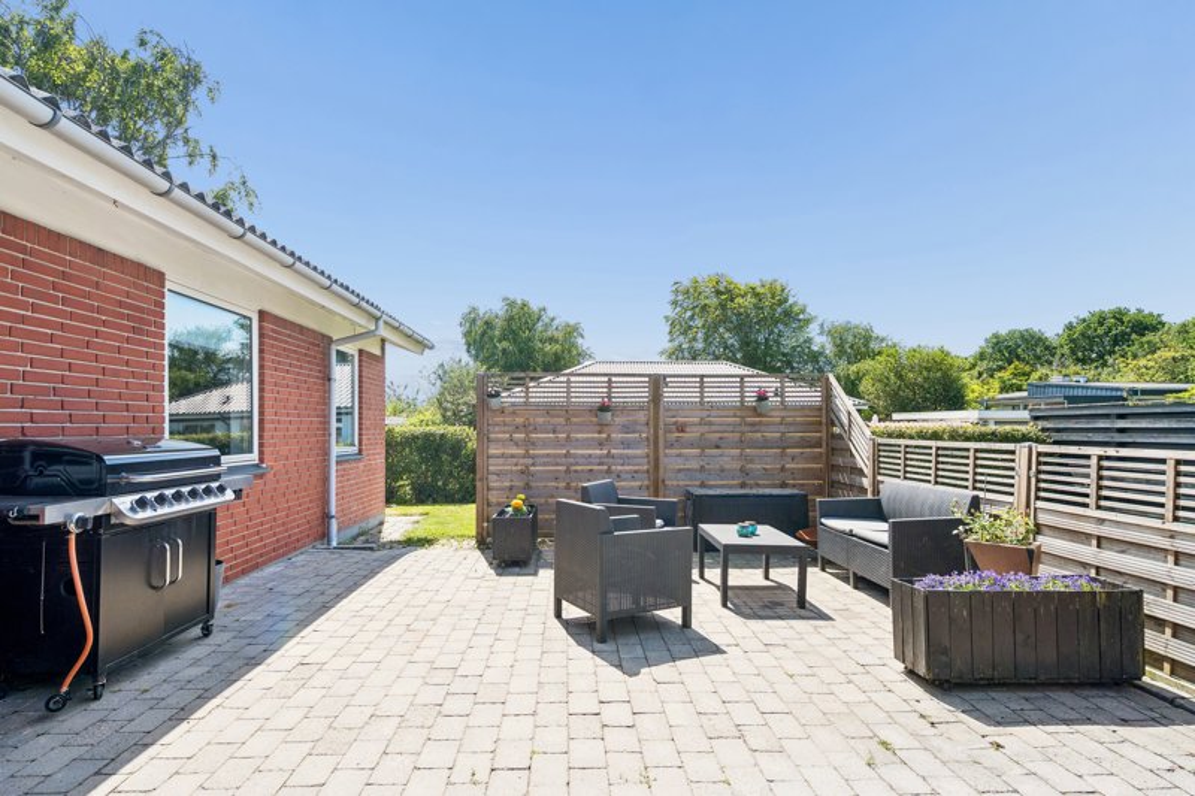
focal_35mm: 19
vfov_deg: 64.5
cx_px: 598
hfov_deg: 86.9
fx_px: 631
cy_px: 398
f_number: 8
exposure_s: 1/640
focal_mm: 19
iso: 640
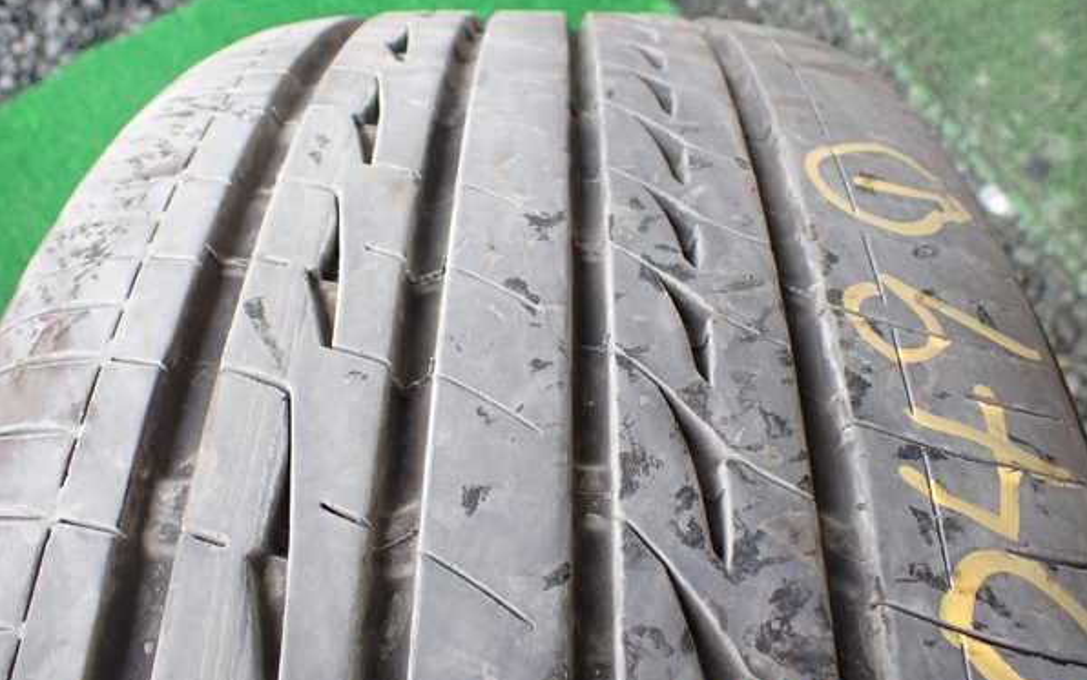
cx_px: 545
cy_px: 330
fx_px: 948
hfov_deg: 59.6
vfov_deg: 39.5
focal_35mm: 32
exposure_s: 1/125
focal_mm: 5.4
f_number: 2.3
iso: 320
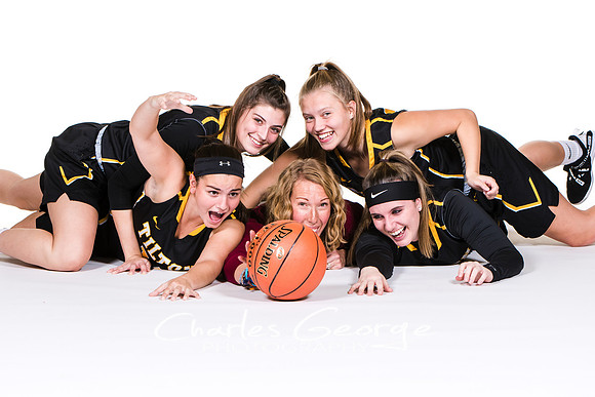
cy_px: 190
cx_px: 284
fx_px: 2641
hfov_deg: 12.9
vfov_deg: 8.6
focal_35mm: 160
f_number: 6.3
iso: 200
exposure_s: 1/160
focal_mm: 102
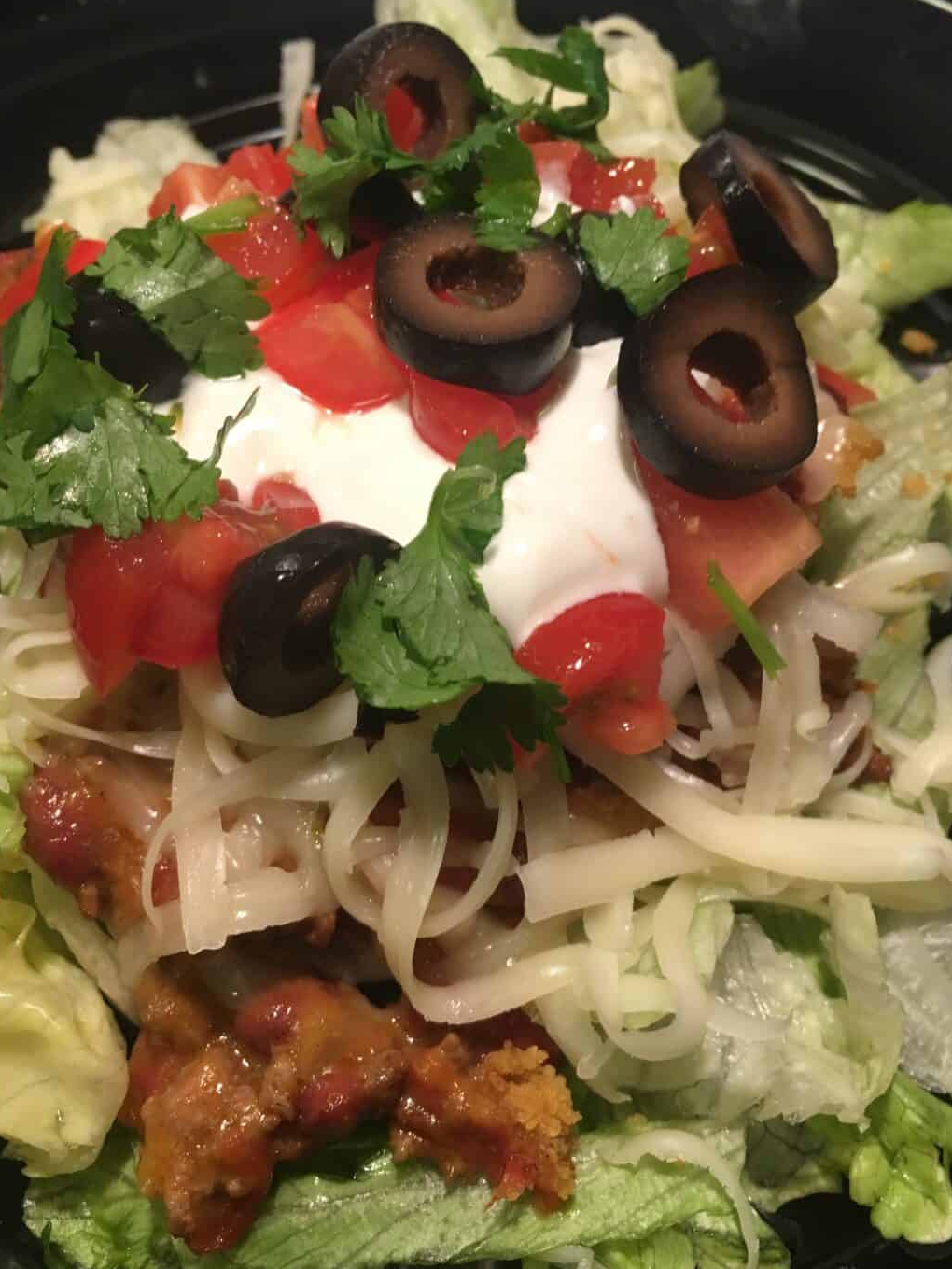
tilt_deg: -59.5
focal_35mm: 32
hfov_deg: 44.2
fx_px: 1173
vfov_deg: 56.8
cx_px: 478
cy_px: 647
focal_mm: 4.15
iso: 100
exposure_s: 1/30
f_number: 2.2
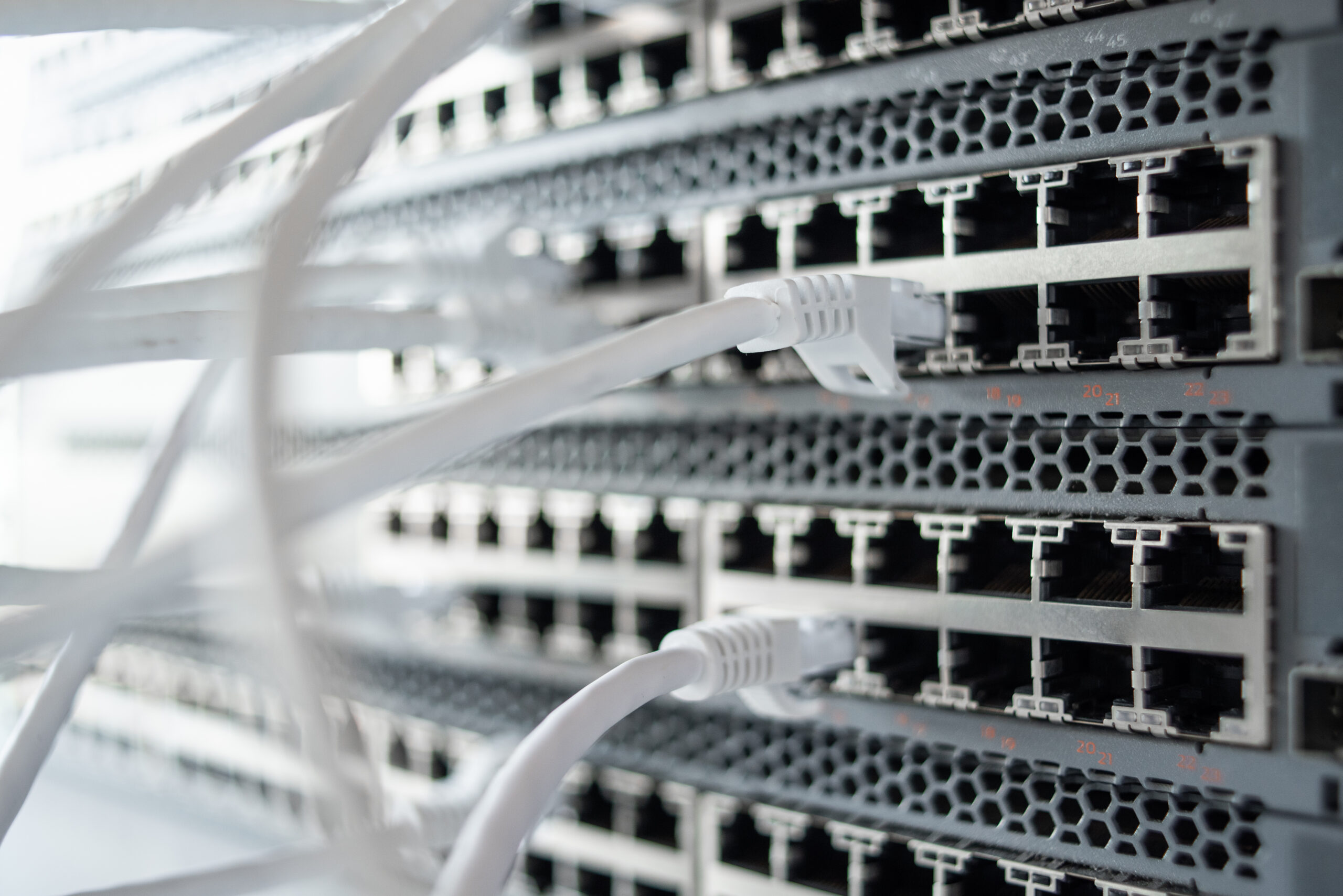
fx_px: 1306
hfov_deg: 54.4
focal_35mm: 35
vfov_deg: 37.9
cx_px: 672
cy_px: 448
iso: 500
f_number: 3.5
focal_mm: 35
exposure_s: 1/50
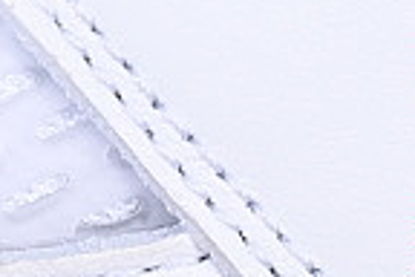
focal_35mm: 561
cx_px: -484
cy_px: 98
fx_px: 6467
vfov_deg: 2.5
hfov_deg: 3.6
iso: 160
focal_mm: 50
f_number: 7.1
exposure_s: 1/80
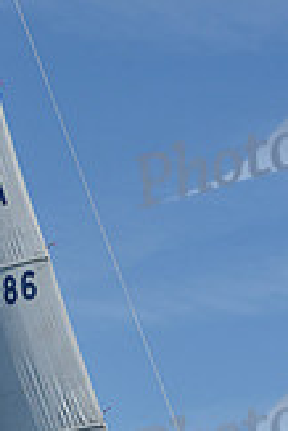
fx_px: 2981
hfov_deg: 5.5
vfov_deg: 8.3
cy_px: 315
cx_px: -1
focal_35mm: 249
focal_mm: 70
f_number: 8
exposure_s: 1/1600
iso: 250
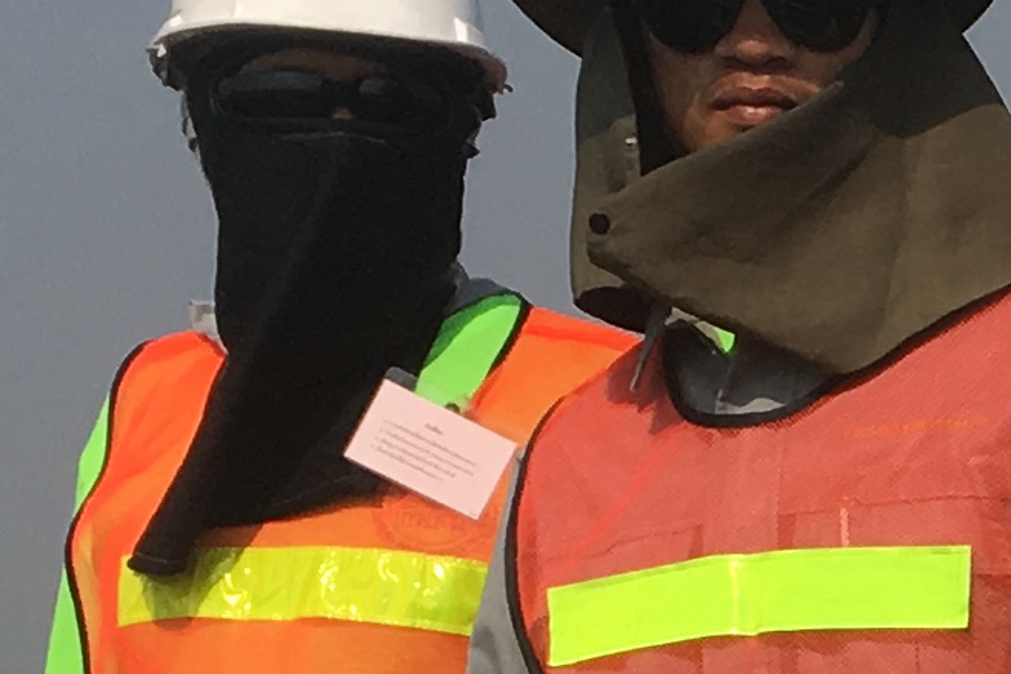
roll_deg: -0.4
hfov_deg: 10.2
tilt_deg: -7.8
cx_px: 2070
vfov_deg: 7.2
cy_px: 1220
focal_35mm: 185
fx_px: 5195
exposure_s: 1/2481
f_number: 2.2
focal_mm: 4.15
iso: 25
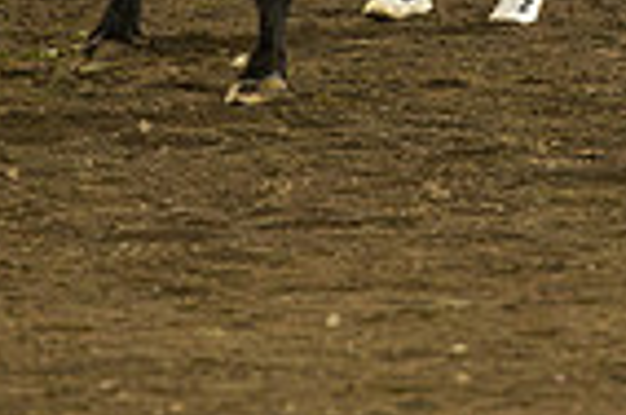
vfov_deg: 1.9
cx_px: 468
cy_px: -284
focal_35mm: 724
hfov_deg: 2.9
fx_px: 12561
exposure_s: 1/500
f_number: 2.8
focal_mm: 120
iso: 3200
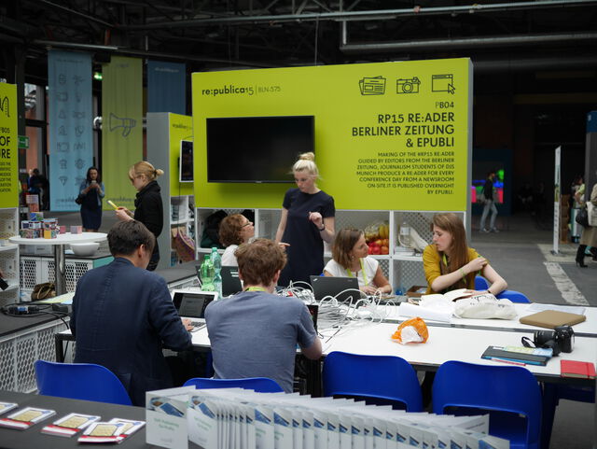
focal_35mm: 40
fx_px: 690
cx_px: 298
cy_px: 224
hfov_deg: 46.8
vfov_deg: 36.0
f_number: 1.7
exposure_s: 1/250
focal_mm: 20
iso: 200
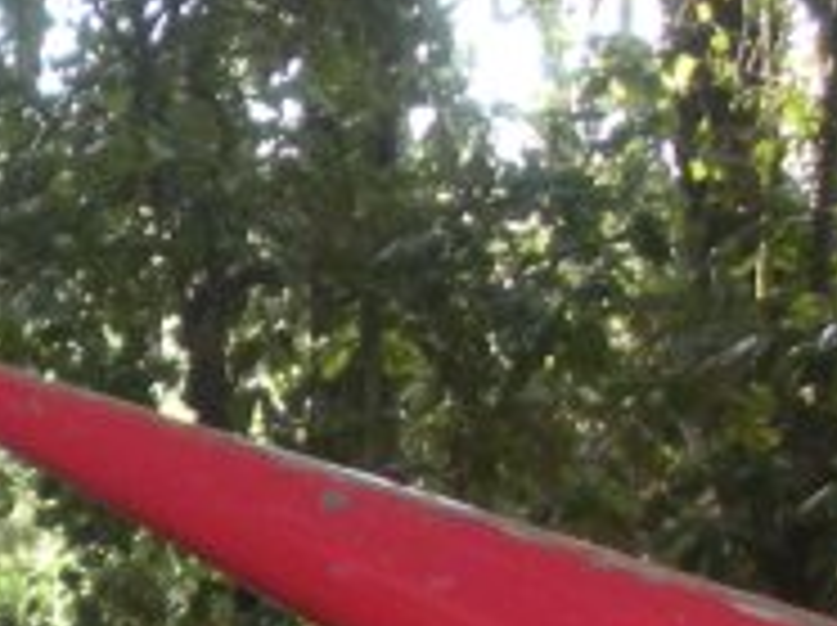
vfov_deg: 7.5
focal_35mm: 193
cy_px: 1004
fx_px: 4661
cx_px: -396
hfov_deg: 10.0
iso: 200
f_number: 3.5
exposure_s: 1/58.4
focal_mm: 6.3
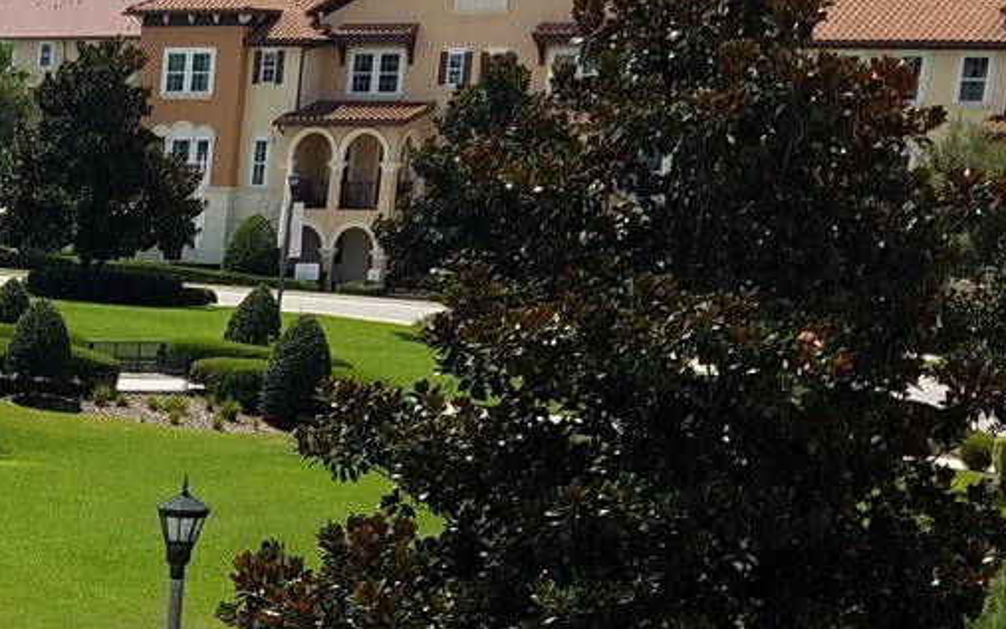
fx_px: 2386
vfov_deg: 14.5
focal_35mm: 87
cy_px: 772
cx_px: -335
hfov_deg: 21.3
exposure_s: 1/2640
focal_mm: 4.2
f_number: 1.7
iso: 50
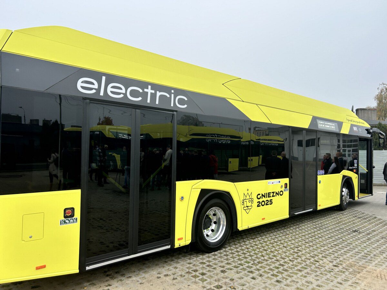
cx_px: 194
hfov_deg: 67.3
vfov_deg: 53.1
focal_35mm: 26
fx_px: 291
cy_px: 145
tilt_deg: +1.8
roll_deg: +0.4
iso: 50
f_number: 1.5
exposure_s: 1/1344
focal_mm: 5.7
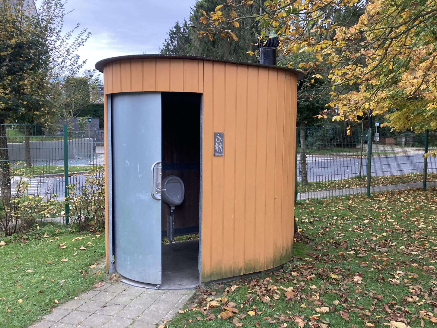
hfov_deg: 63.4
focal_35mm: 28
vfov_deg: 49.7
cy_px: 164
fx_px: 353
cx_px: 218
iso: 40
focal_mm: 3.99
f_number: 1.8
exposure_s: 1/120
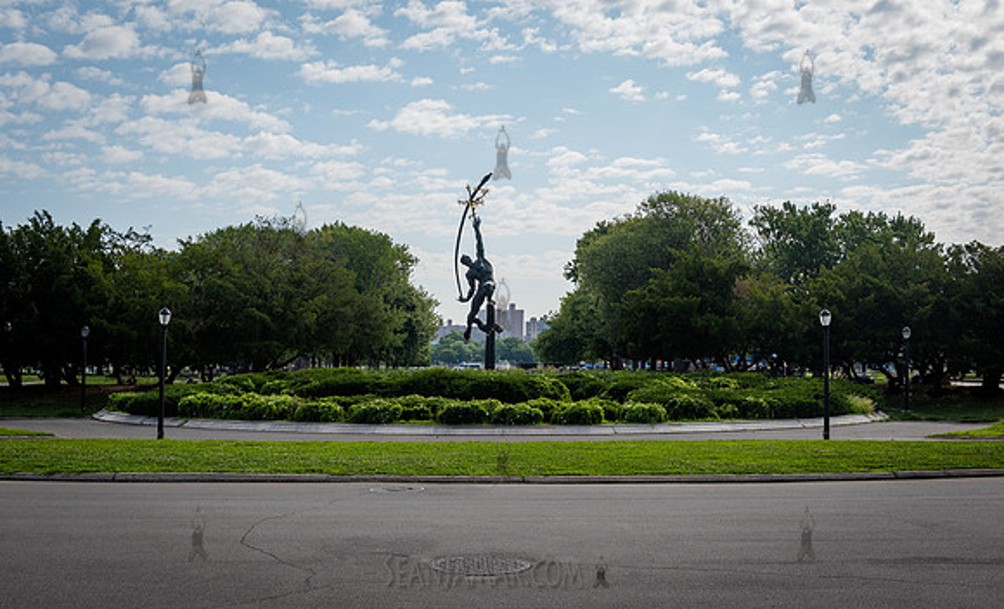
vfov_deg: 31.6
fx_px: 1078
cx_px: 499
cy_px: 333
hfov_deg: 50.0
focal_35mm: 40
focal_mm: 38
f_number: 5.6
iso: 200
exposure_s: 1/1000
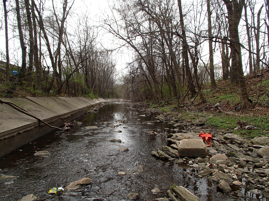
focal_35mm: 28
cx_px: 134
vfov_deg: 49.7
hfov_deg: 63.4
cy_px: 100
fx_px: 218
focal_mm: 5
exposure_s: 1/400
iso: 100
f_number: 3.9
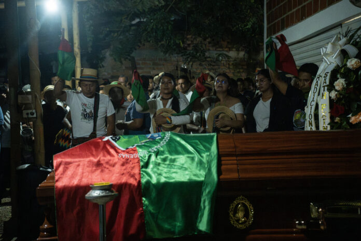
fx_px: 652
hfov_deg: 31.0
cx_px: 180
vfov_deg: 20.9
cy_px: 120
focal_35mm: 65
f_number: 5.6
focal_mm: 65
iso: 32000
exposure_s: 1/80
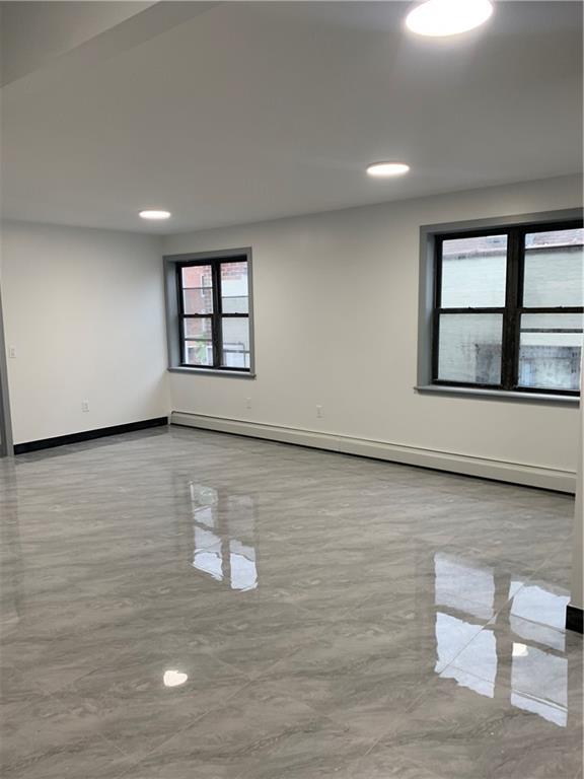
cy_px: 390
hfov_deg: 53.1
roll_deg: +0.5
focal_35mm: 26
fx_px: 585
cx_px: 292
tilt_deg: -4.0
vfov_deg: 67.3
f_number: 1.8
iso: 64
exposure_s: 1/60
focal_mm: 4.25
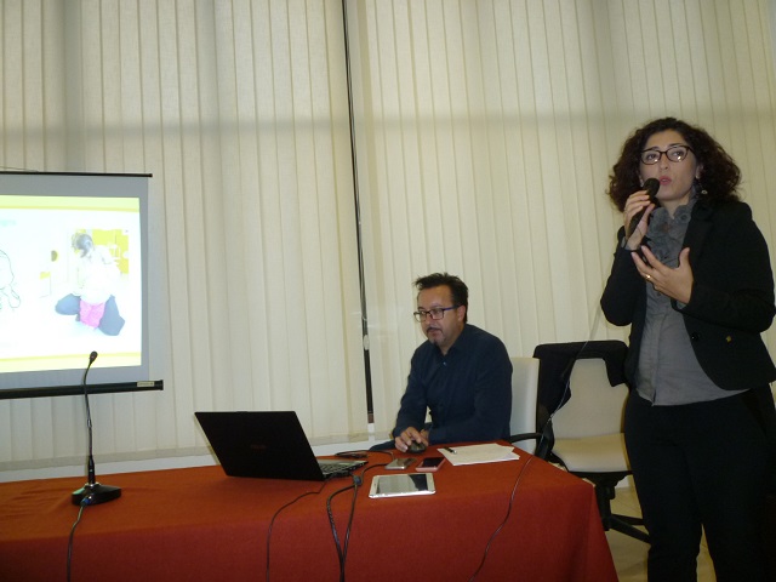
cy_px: 291
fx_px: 650
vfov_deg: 48.2
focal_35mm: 29
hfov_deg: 61.7
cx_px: 388
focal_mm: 5.2
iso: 200
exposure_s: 1/30
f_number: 3.3
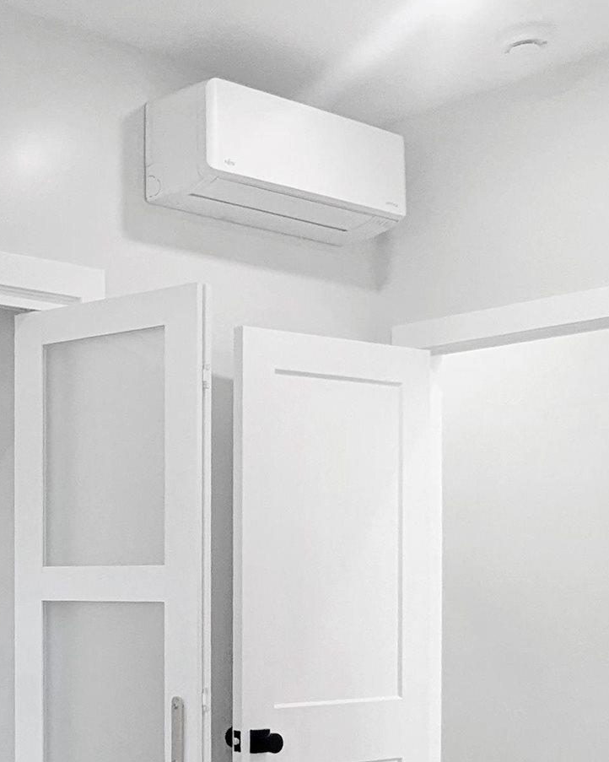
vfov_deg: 33.1
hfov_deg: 26.1
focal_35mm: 53
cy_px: 722
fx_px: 1194
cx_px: -85
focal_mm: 2.35
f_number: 2.2
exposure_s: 1/120
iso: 125
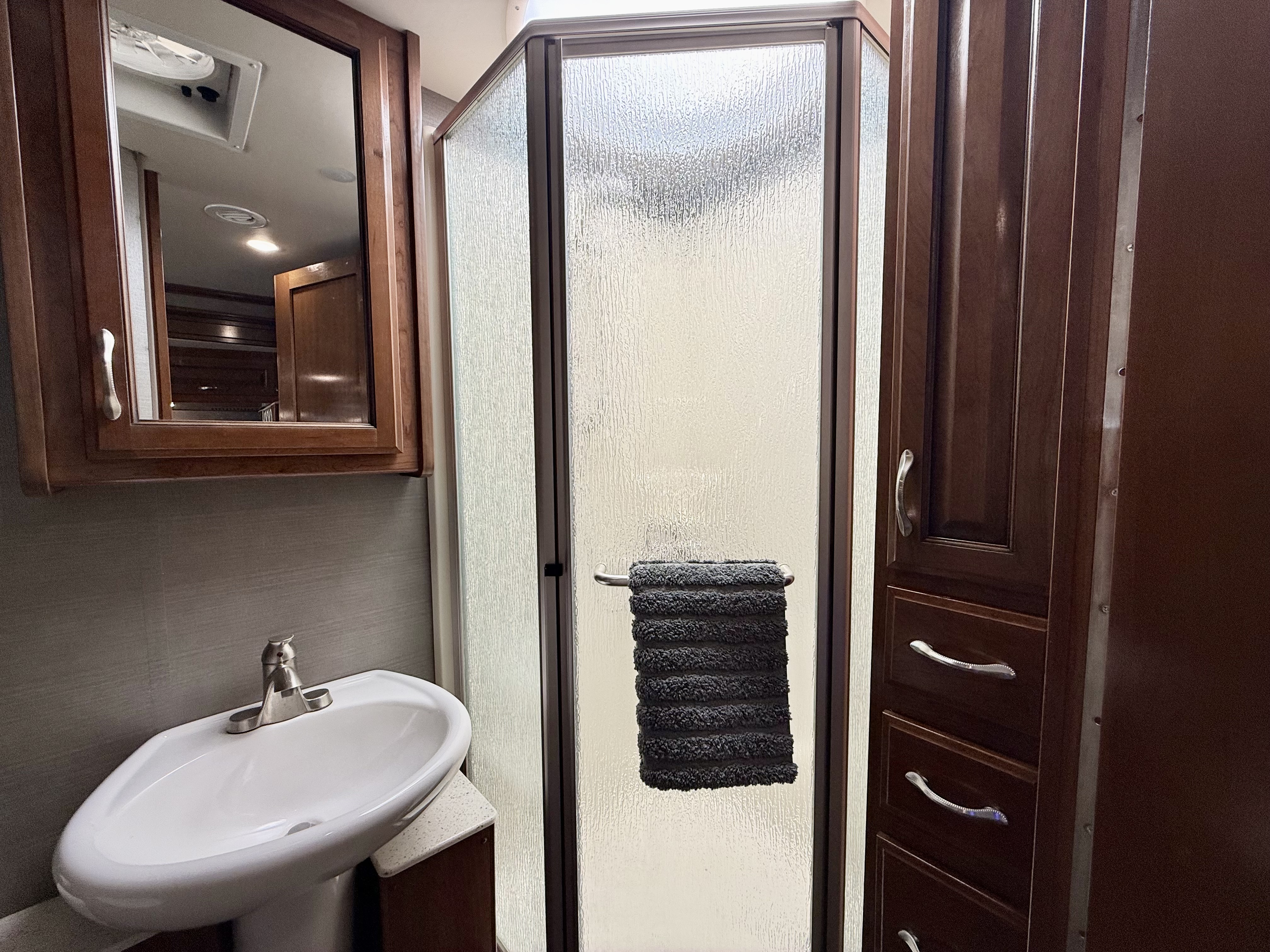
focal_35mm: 14
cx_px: 635
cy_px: 476
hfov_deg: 102.1
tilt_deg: -1.2
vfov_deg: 85.7
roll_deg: +0.6
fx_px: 514
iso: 50
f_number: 2.2
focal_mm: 2.22
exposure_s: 1/99
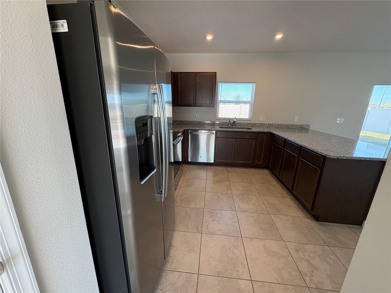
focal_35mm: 14
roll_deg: -1.6
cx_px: 196
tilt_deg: -12.1
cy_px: 146
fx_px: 158
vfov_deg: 85.7
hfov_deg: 102.1
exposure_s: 1/120
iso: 125
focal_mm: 2.22
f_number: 2.2
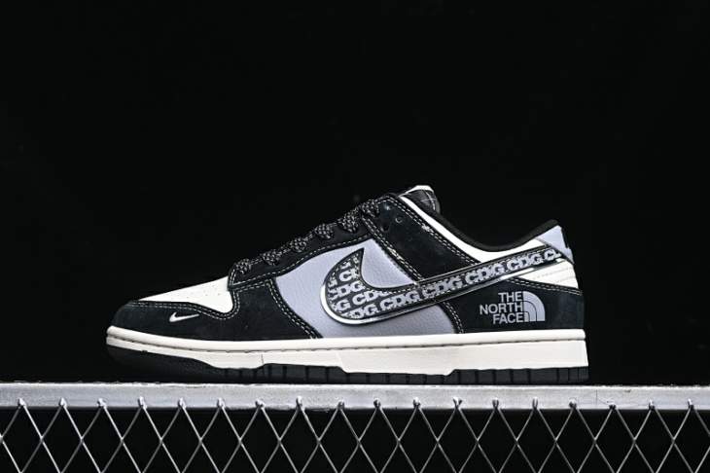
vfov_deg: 18.2
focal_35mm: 75
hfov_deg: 27.0
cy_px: 236
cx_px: 355
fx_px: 1478
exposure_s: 1/50
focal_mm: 50
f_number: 6.3
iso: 160
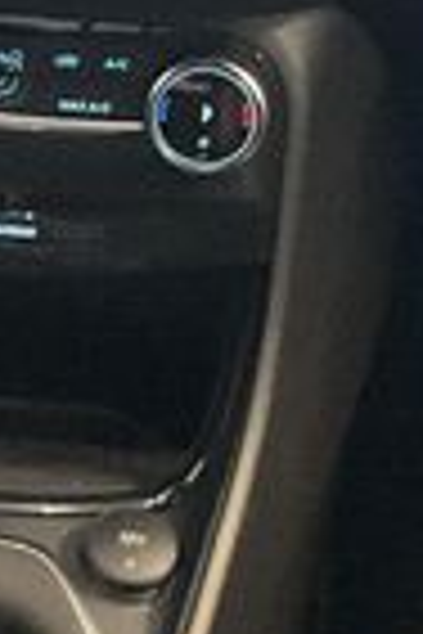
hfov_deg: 7.9
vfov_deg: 11.9
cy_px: -40
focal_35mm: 171
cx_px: -148
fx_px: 3014
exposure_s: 1/25
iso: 400
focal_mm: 3
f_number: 1.8
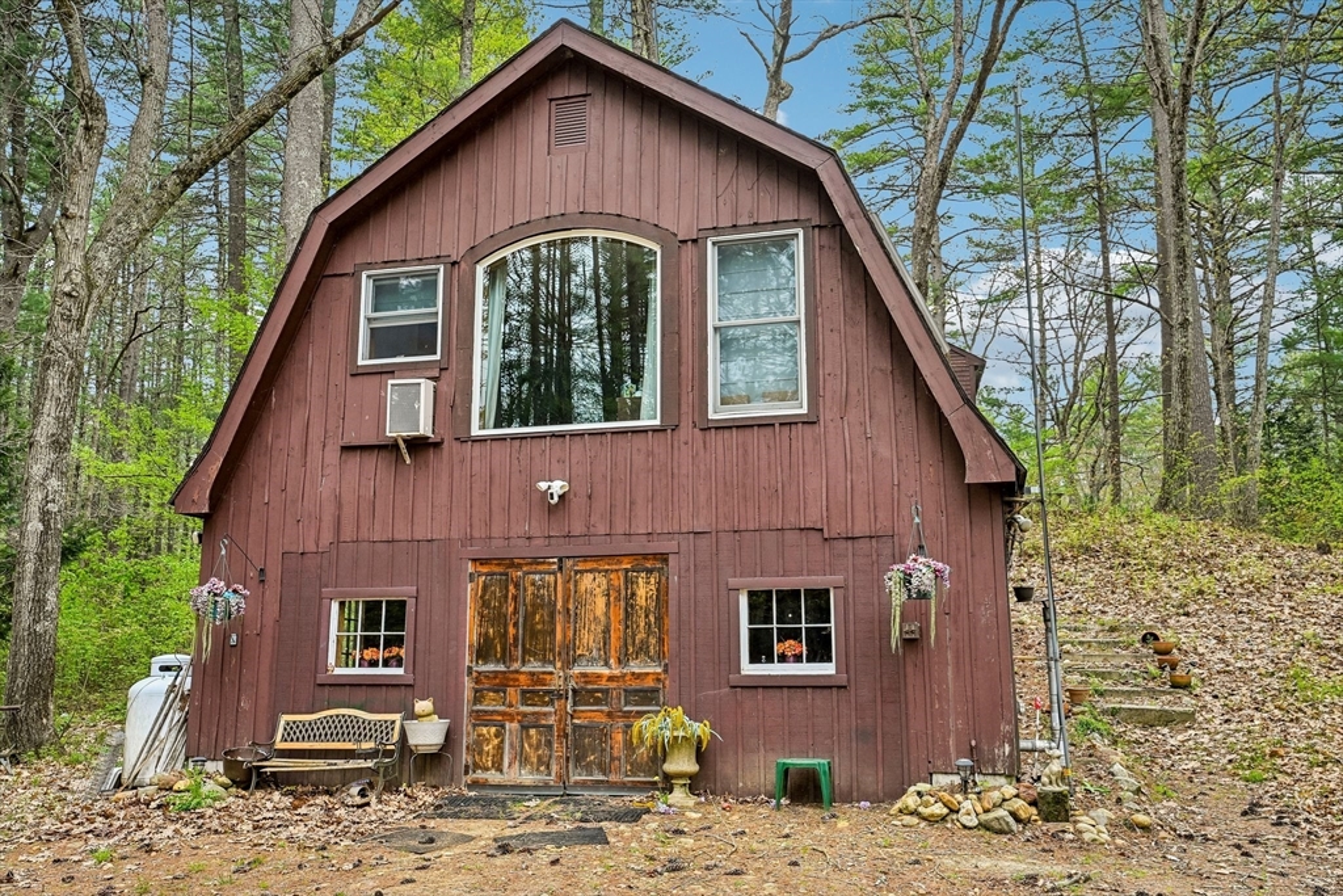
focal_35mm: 30
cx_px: 672
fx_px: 1119
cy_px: 448
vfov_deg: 43.6
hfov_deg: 61.9
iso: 400
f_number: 8
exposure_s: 1/160
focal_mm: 30
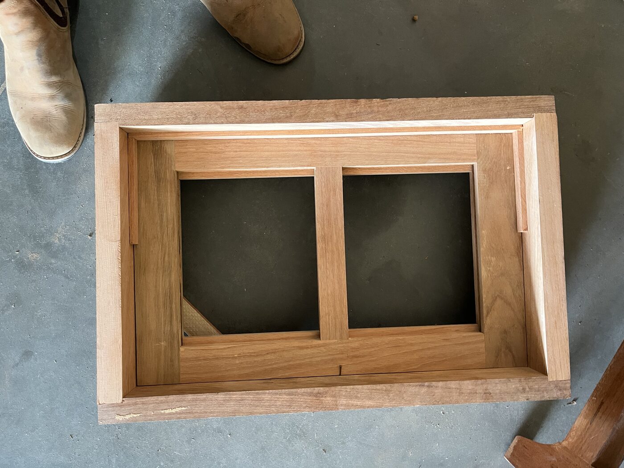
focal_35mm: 26
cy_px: 234
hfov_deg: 67.3
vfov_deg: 53.1
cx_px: 312
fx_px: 469
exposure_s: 1/60
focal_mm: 5.1
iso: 400
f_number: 1.6
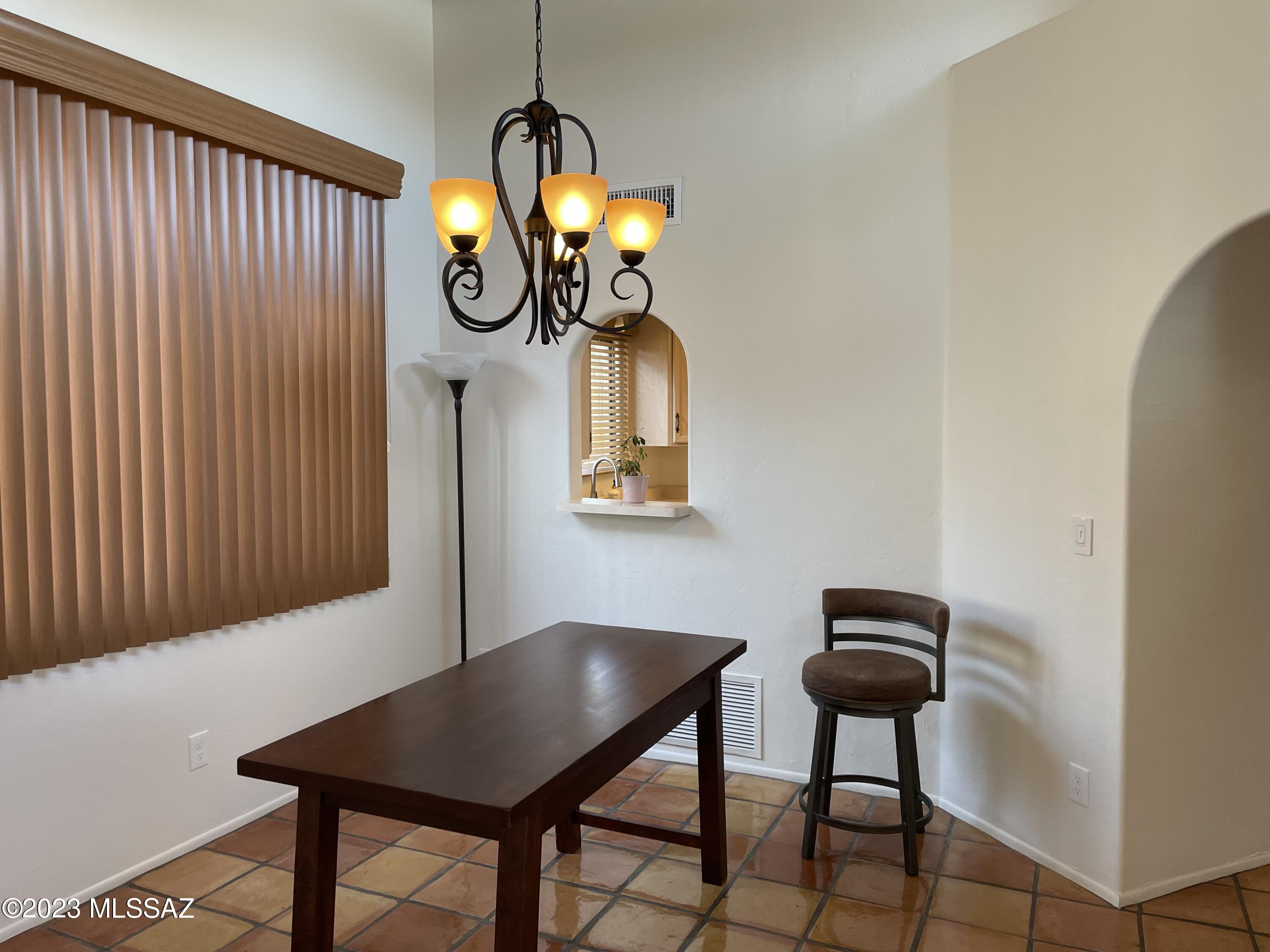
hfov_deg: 67.3
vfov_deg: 53.1
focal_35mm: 26
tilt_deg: -2.3
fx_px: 954
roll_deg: +0.9
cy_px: 476
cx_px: 635
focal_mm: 4.2
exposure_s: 1/121
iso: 125
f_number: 1.6
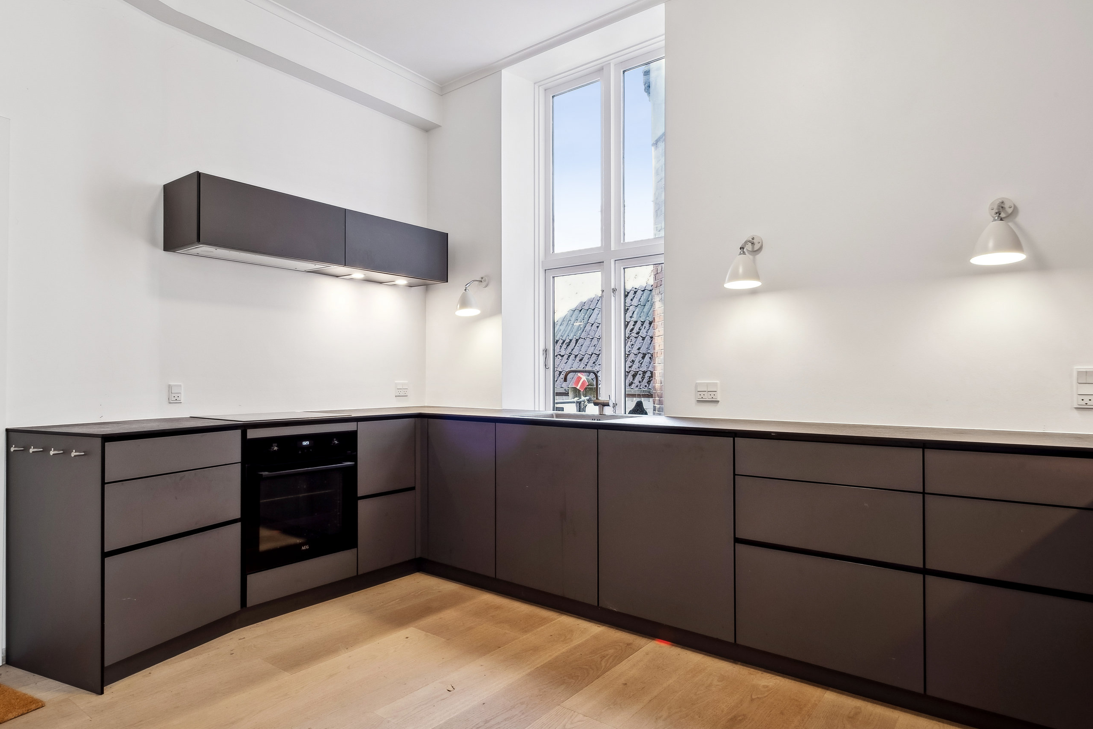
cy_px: 398
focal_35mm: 20
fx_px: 607
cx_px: 498
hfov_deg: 83.8
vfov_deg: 61.8
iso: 160
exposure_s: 1/2
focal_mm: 11
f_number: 10
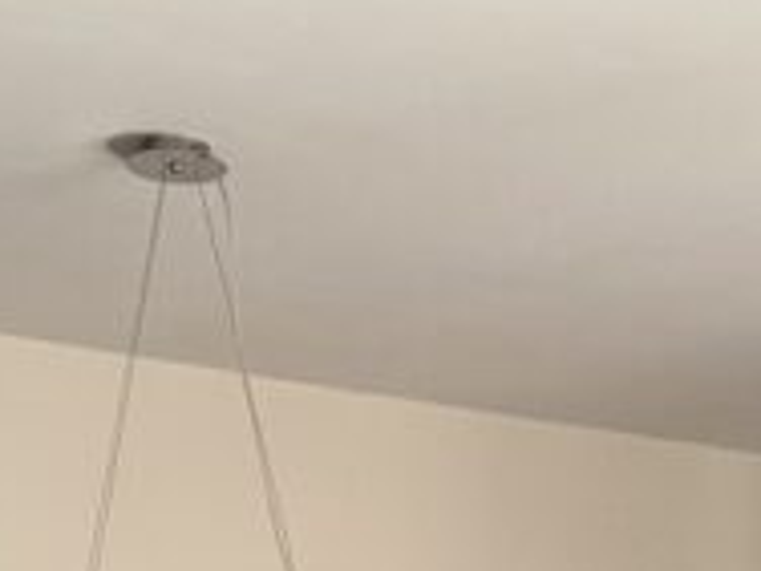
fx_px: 2880
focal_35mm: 131
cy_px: 1243
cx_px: 437
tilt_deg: -1.4
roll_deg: -1.7
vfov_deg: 10.2
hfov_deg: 15.0
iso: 250
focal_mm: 6.76
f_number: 1.78
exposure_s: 1/60
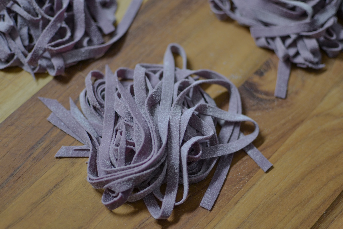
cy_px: 114
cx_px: 172
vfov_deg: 25.8
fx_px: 500
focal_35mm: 52
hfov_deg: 37.9
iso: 450
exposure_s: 1/60
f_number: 1.8
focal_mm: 35
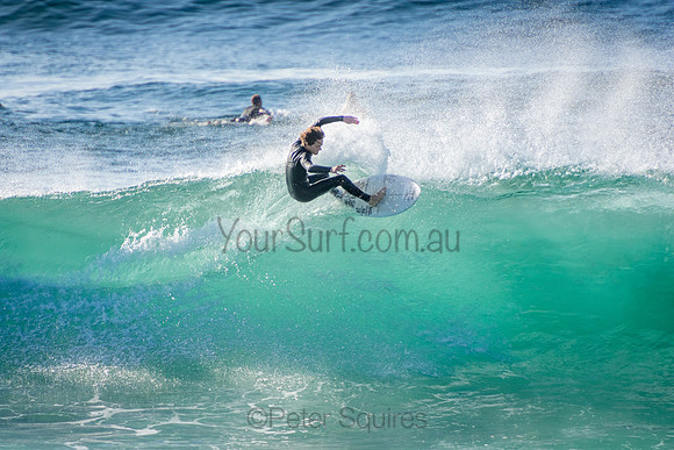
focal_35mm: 600
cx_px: 337
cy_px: 225
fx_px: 11235
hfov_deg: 3.4
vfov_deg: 2.3
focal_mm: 400
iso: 250
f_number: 5.6
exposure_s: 1/2000
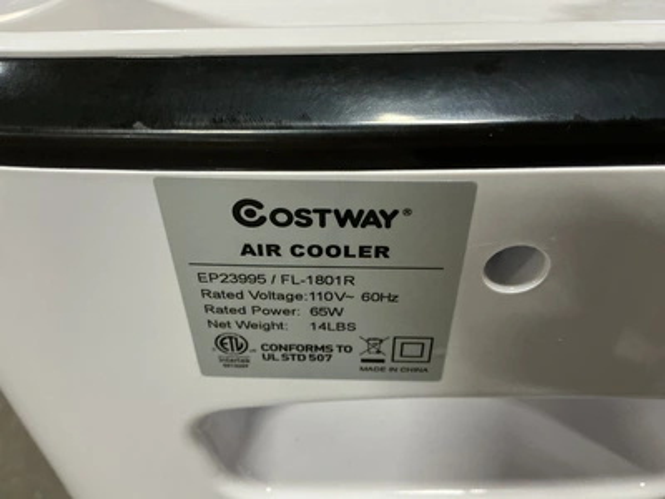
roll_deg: +2.2
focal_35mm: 28
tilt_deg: -42.5
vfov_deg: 49.7
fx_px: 538
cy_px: 250
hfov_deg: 63.4
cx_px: 332
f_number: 1.8
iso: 200
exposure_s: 1/40
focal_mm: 3
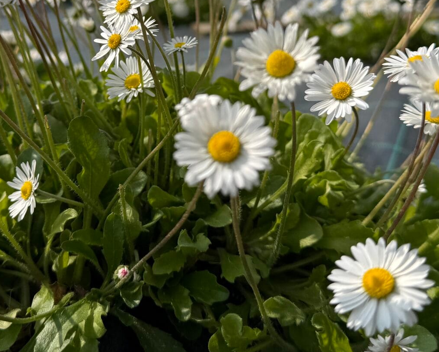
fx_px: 767
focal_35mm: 59
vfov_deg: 25.2
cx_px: 177
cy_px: 49
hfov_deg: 31.9
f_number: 1.78
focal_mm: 6.76
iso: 80
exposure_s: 1/7353
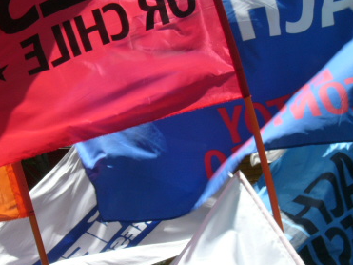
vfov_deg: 12.4
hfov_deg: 16.5
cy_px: 110
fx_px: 1213
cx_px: 135
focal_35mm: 119
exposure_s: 1/60
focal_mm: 11.5
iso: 50
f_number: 11.3
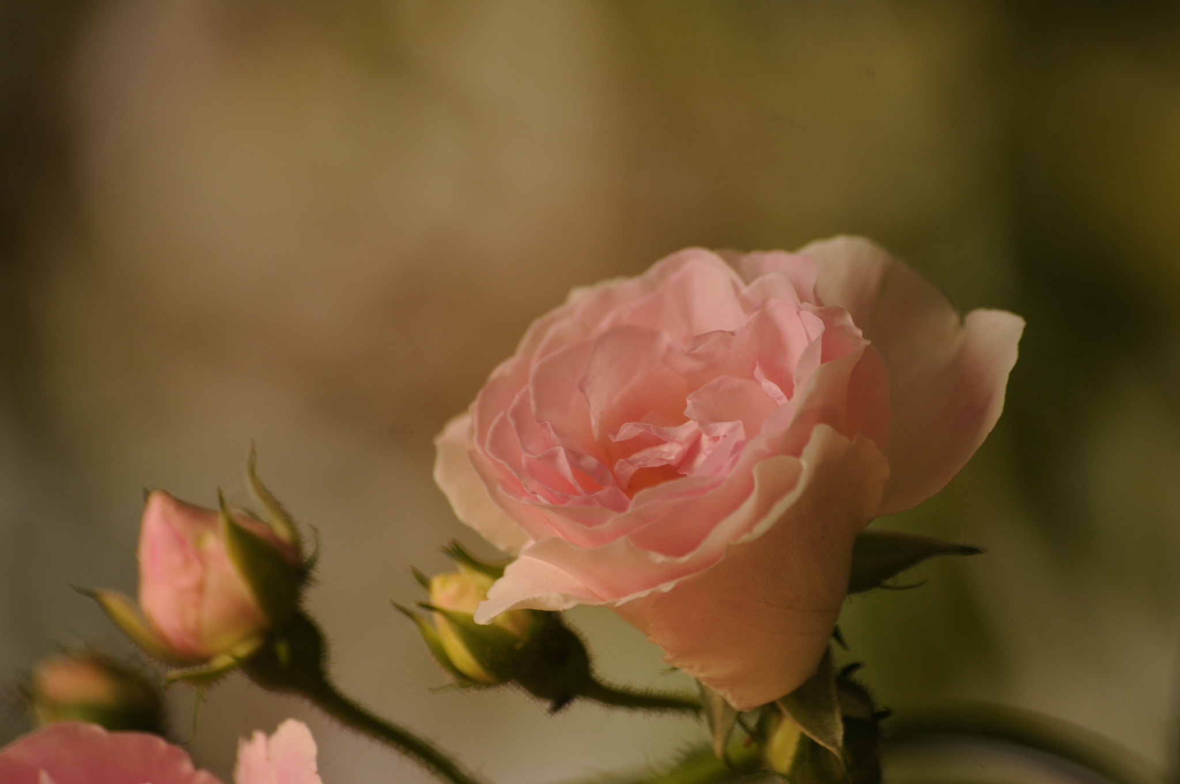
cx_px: 590
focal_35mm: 330
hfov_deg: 6.3
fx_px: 10803
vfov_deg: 4.2
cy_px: 392
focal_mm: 220
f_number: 5
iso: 200
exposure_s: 1/250
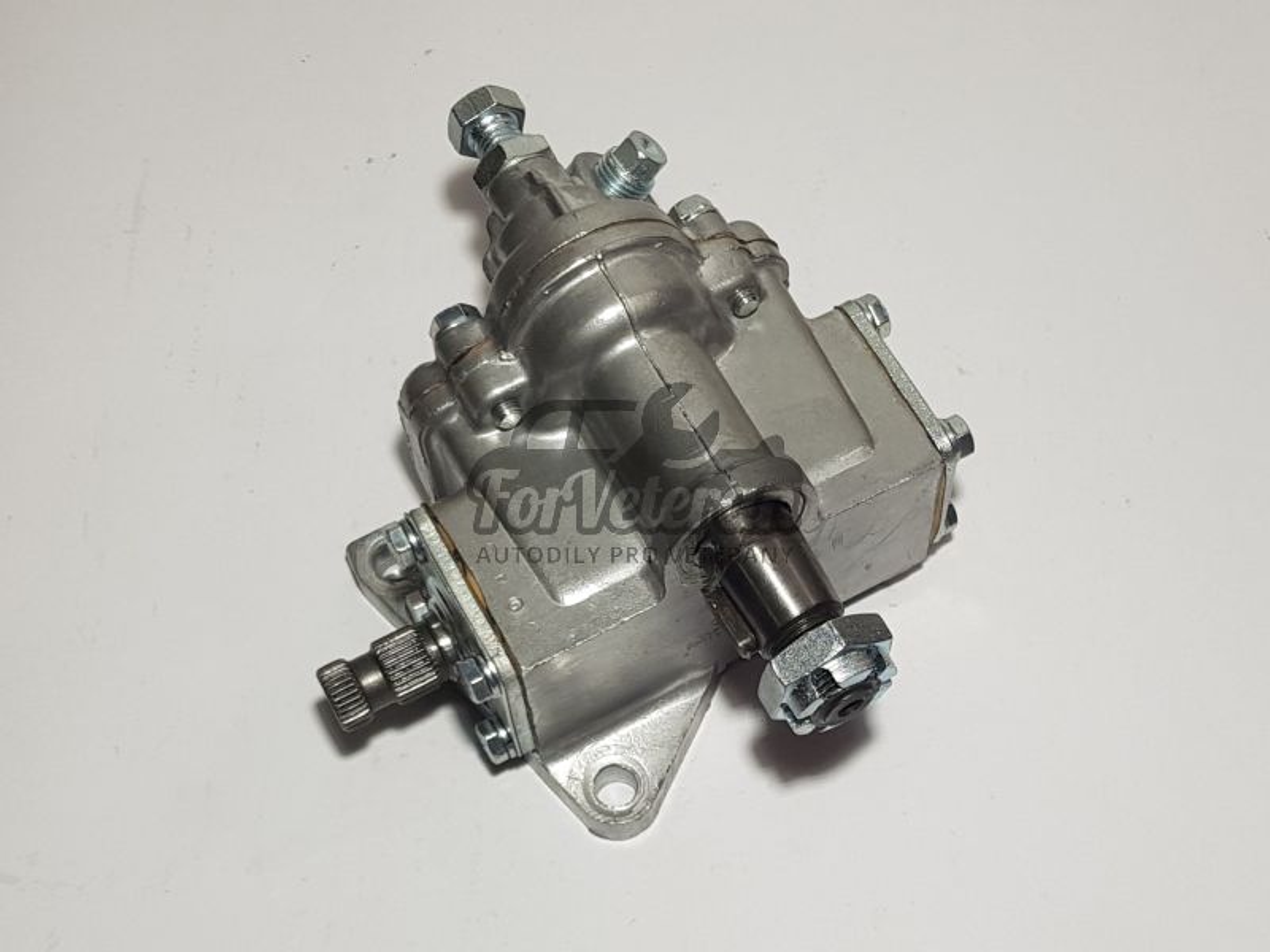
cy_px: 476
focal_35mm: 26
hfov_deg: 67.3
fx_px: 954
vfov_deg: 53.1
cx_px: 635
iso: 40
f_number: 1.7
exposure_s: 1/216
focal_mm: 4.2
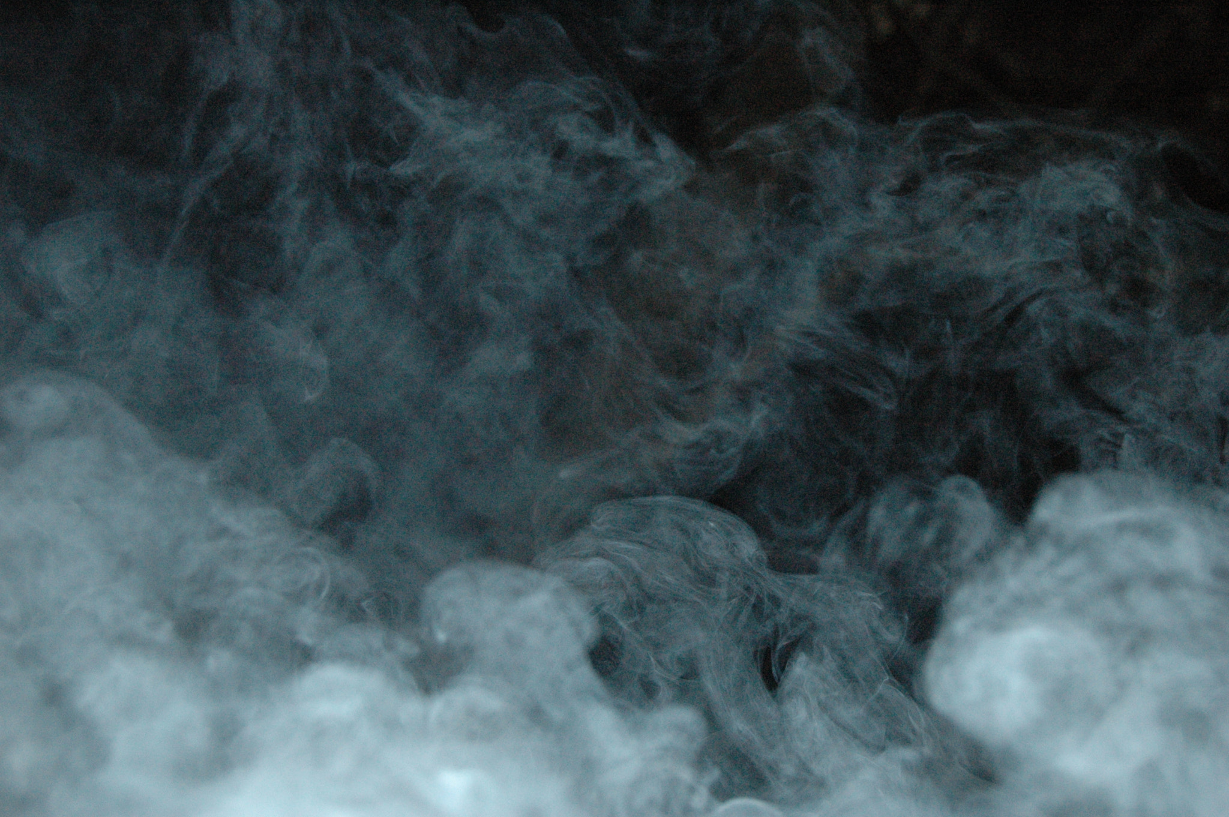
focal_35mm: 60
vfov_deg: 22.6
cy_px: 408
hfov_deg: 33.4
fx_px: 2047
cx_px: 614
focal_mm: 40
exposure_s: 1/500
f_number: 5
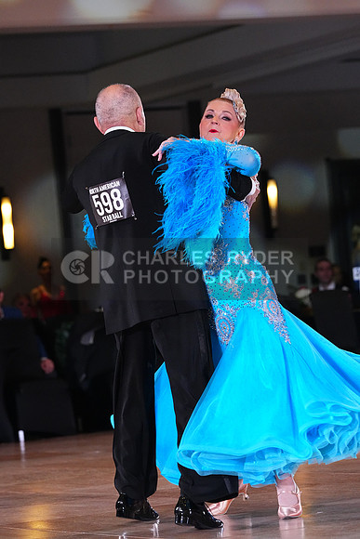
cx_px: 180
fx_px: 2803
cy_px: 270
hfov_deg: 7.3
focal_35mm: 187
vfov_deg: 11.0
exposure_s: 1/400
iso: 8000
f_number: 5.6
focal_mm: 187
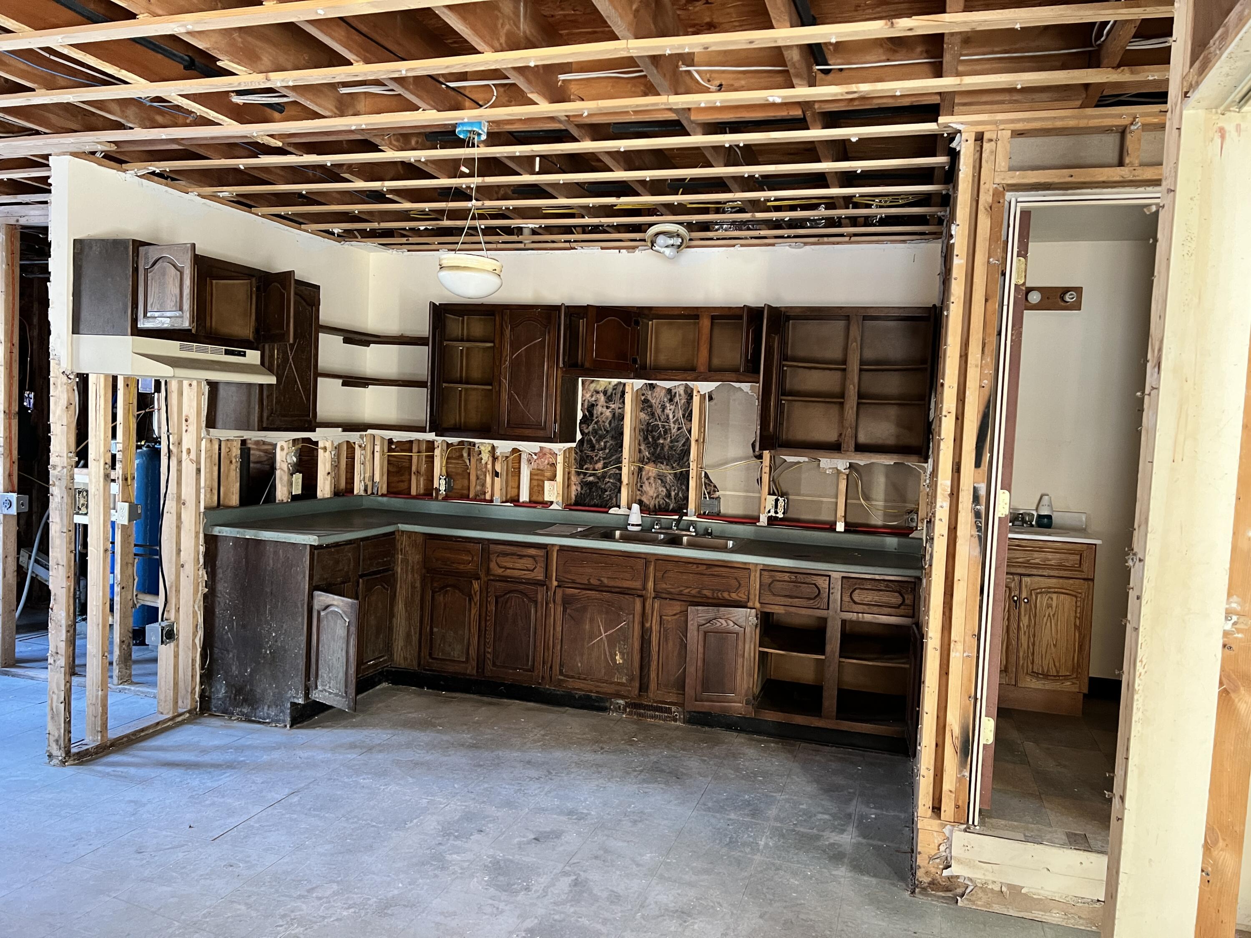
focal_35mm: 26
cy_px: 469
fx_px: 940
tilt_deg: -3.2
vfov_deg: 53.1
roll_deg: -3.2
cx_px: 626
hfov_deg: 67.3
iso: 320
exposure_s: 1/60
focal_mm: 5.7
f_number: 1.5
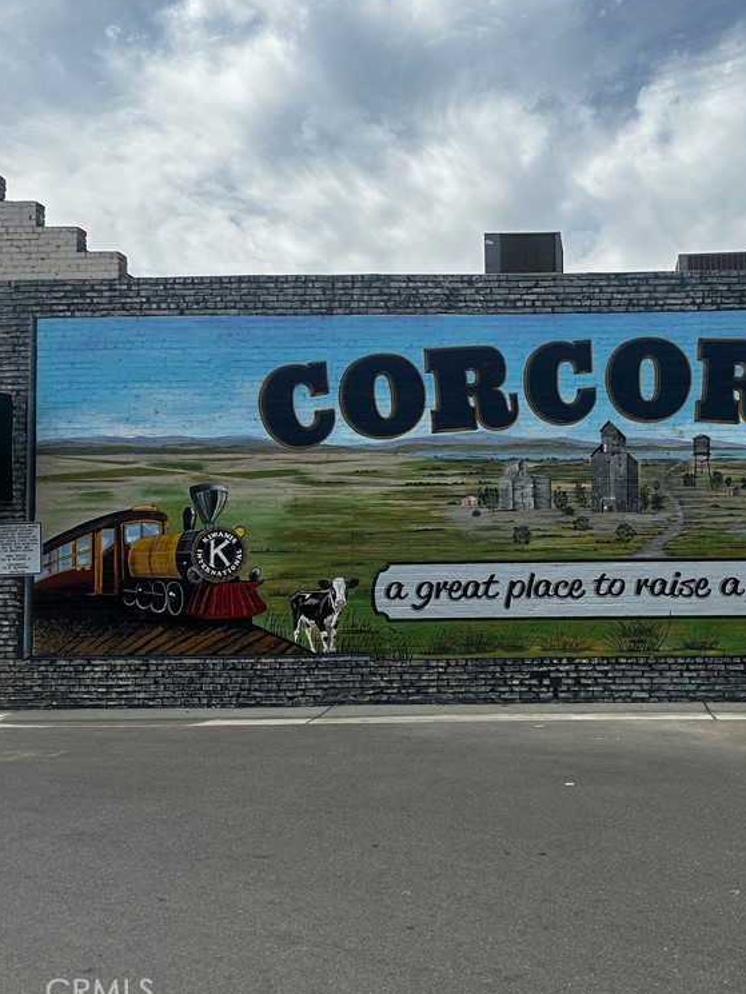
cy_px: 498
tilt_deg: +3.0
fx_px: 948
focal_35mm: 33
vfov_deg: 55.3
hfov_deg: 41.2
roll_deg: +0.4
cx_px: 594
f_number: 1.78
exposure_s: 1/6211
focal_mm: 6.86
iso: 80
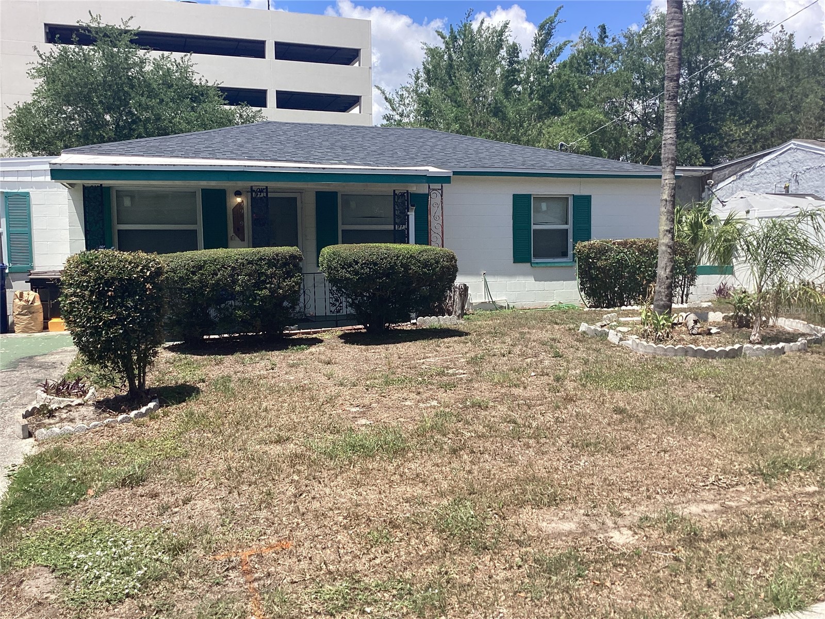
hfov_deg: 58.4
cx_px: 412
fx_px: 739
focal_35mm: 31
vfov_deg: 45.4
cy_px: 310
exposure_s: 1/1131
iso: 25
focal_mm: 3.3
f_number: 2.4
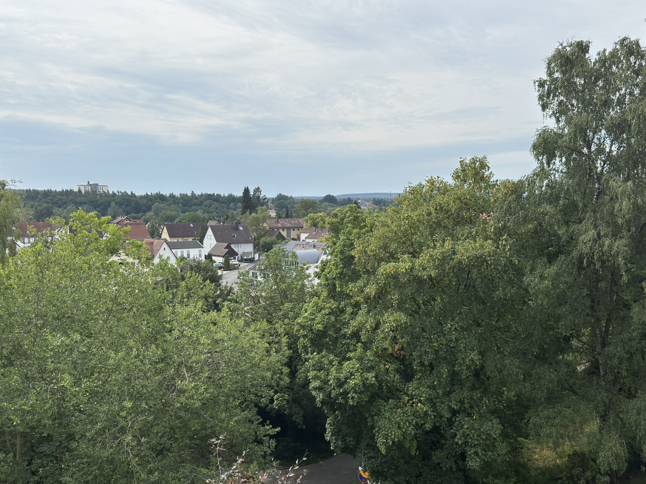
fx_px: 653
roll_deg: +0.3
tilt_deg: -3.1
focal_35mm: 35
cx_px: 323
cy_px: 242
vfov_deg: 40.7
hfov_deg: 52.6
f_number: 1.78
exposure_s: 1/7937
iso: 100
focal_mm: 6.76
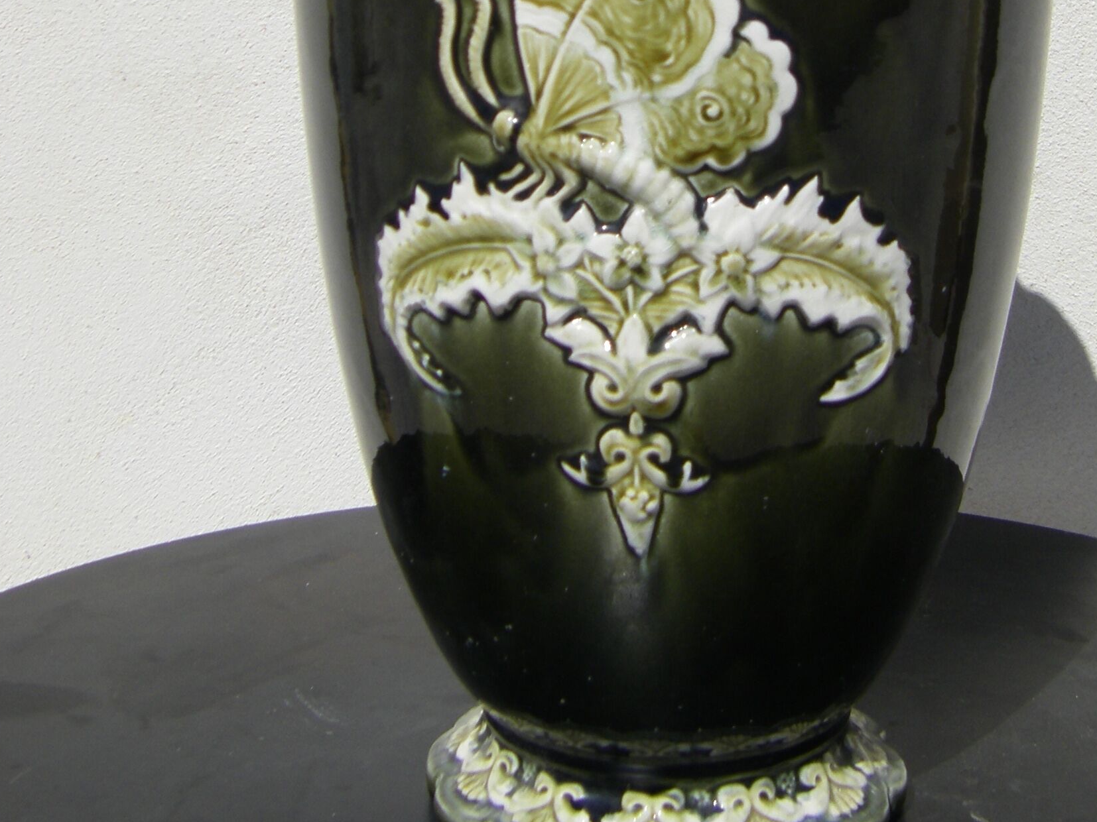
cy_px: 102
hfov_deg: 25.9
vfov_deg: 19.3
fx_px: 2376
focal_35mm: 75
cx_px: 685
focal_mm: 6.3
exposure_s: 1/400
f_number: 7
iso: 64
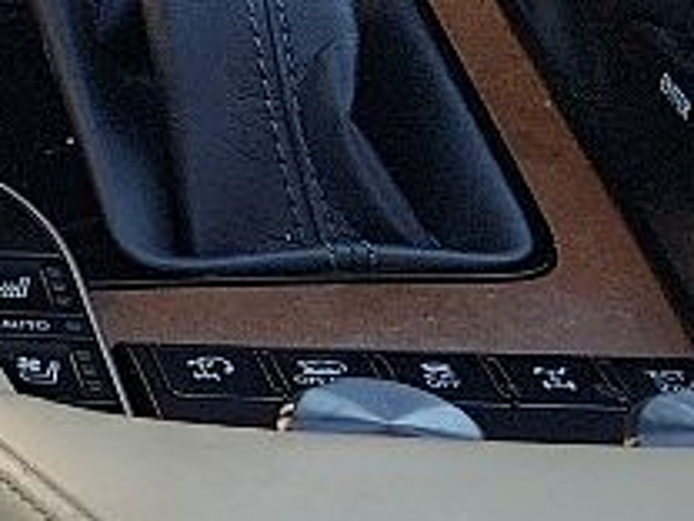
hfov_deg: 9.9
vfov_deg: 8.1
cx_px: -948
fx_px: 3549
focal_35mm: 177
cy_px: -454
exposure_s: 1/217
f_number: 1.8
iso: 50
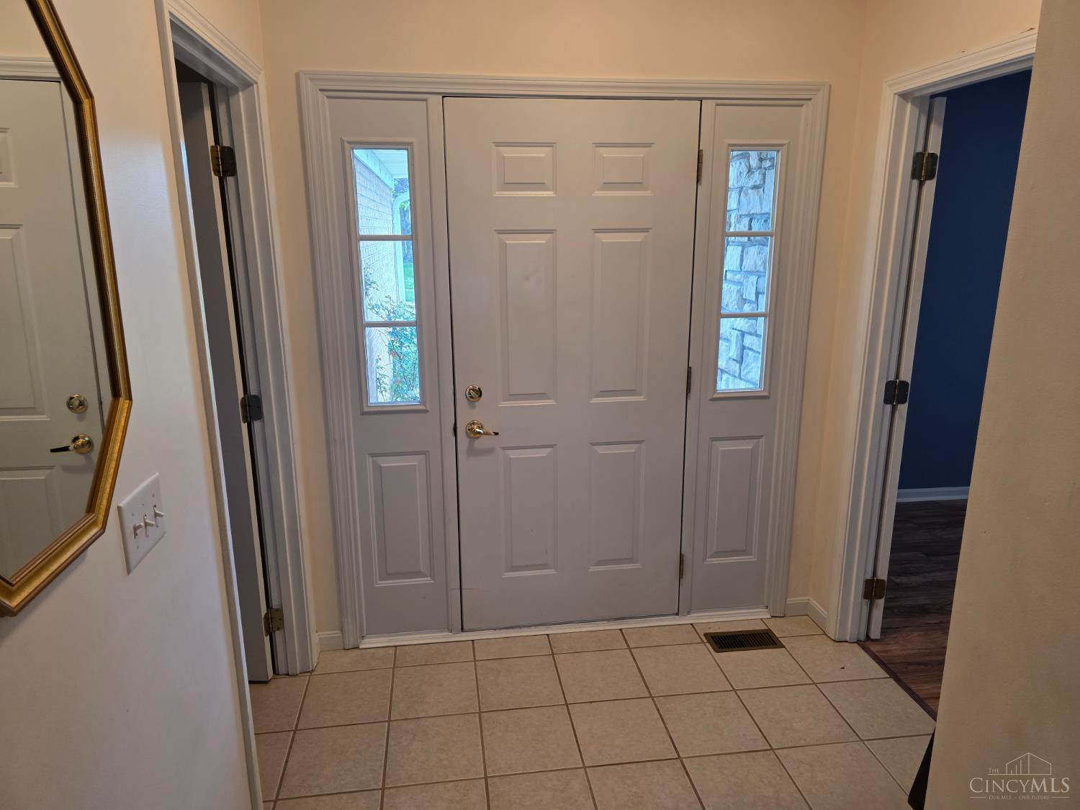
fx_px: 718
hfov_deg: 73.9
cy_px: 405
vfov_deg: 58.9
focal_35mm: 23
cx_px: 540
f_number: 1.7
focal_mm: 6.3
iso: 160
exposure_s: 1/120
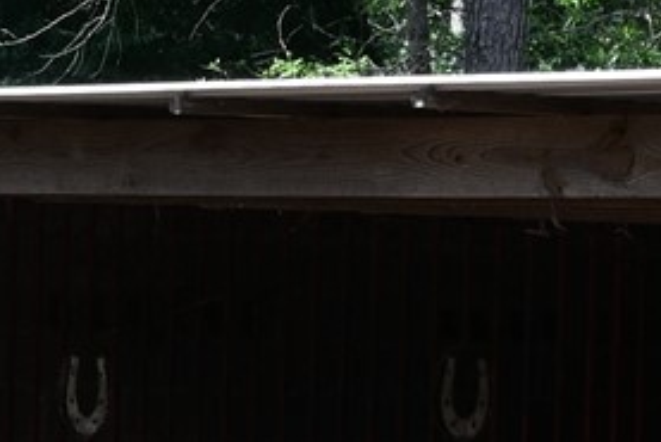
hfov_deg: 5.6
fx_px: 6632
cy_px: 616
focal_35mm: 361
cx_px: -523
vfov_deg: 3.8
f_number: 11
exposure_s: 1/160
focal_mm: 46
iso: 200
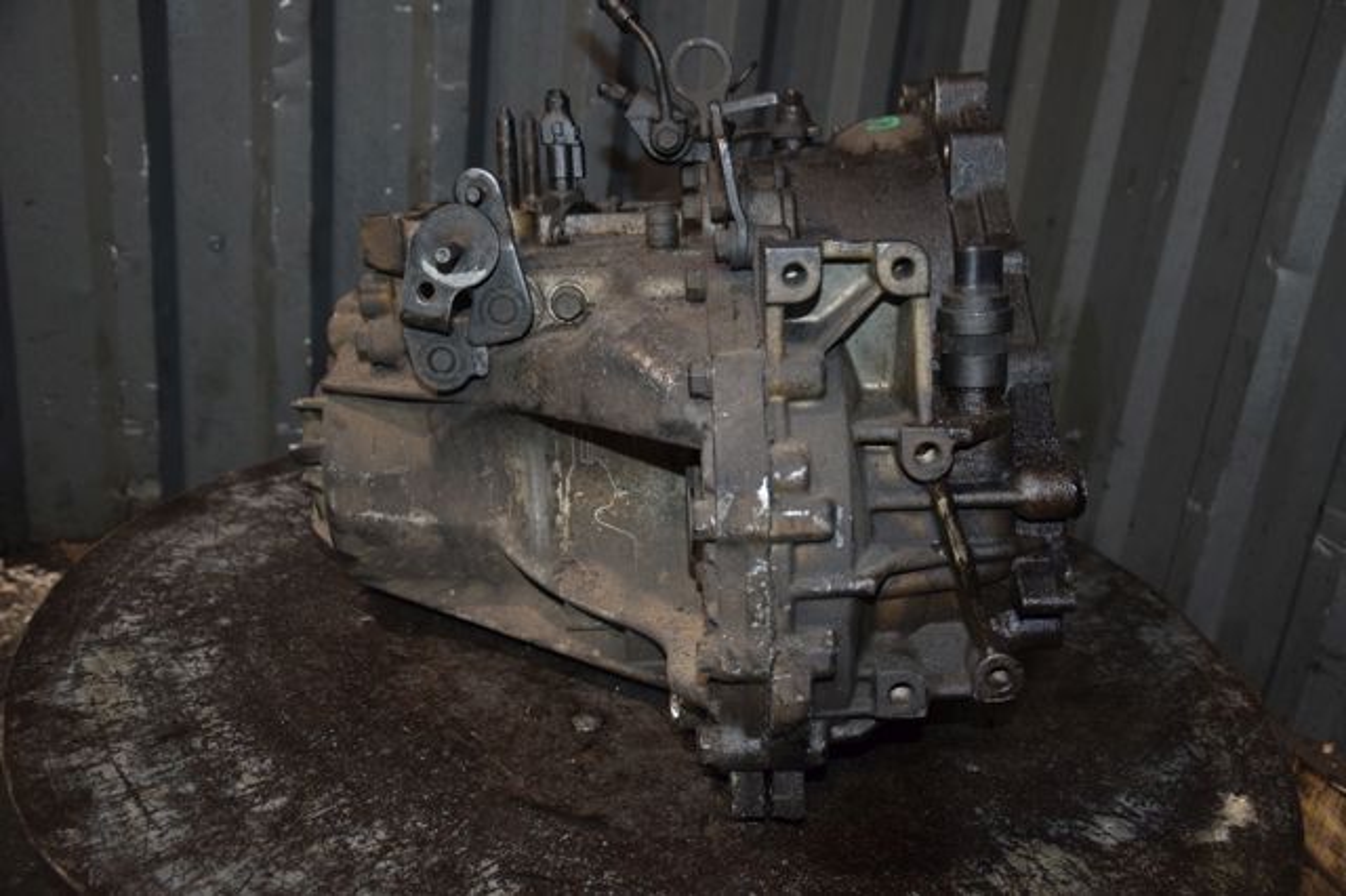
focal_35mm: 38
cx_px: 673
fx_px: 1401
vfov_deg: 35.5
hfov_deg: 51.3
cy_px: 448
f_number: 4
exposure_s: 1/100
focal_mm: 25
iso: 800
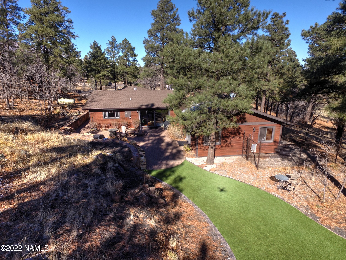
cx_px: 173
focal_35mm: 20
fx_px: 200
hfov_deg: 81.7
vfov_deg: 66.0
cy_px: 130
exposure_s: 1/749
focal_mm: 3.6
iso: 100
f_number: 2.8
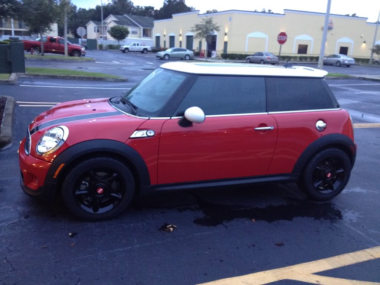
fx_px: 384
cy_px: 142
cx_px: 190
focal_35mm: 35
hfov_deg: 52.6
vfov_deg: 40.7
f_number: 2.4
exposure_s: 1/20
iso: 320
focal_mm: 4.3
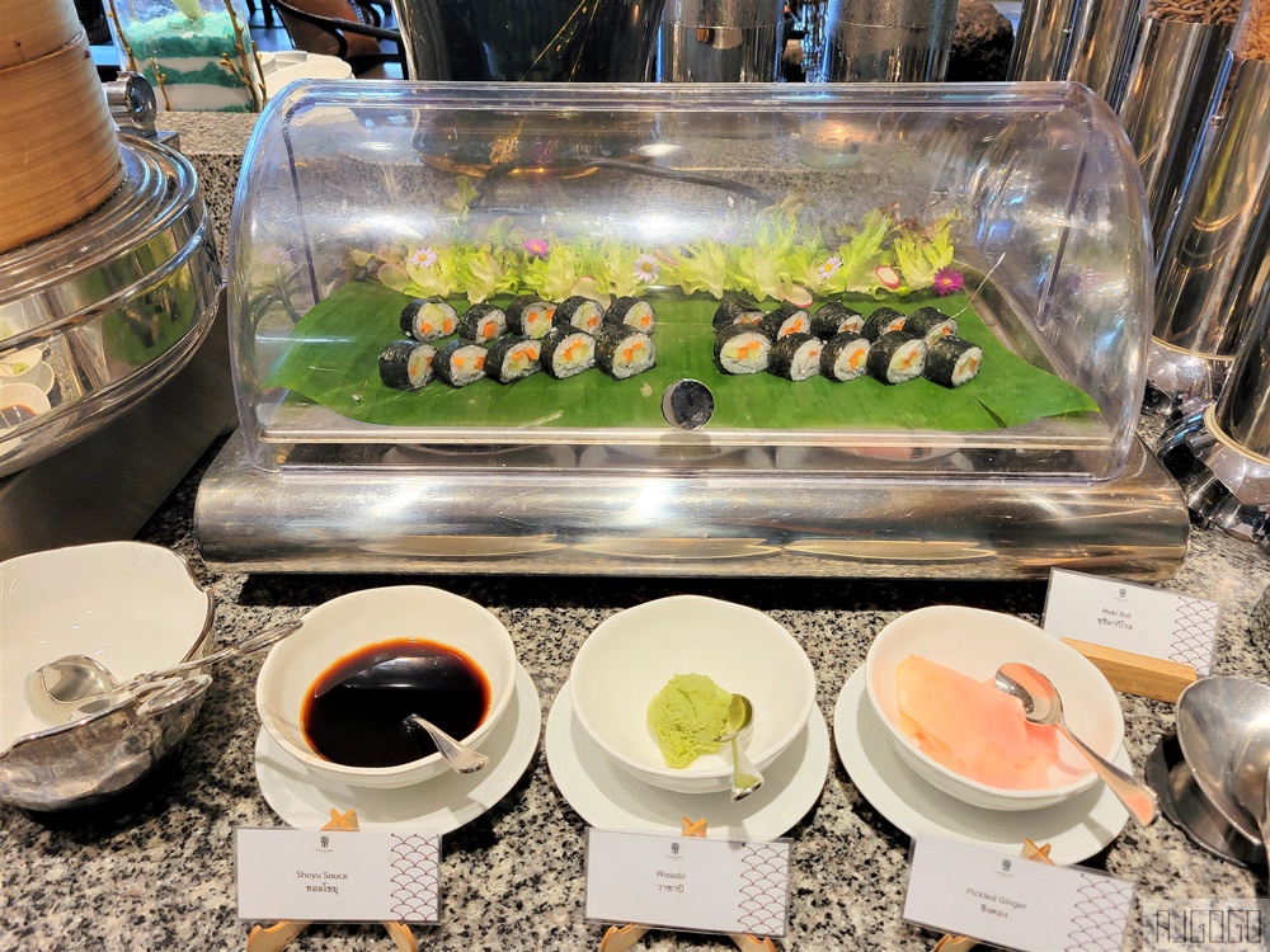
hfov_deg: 67.3
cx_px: 635
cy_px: 476
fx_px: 954
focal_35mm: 26
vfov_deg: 53.1
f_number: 1.8
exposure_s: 1/100
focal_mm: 5.4
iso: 64
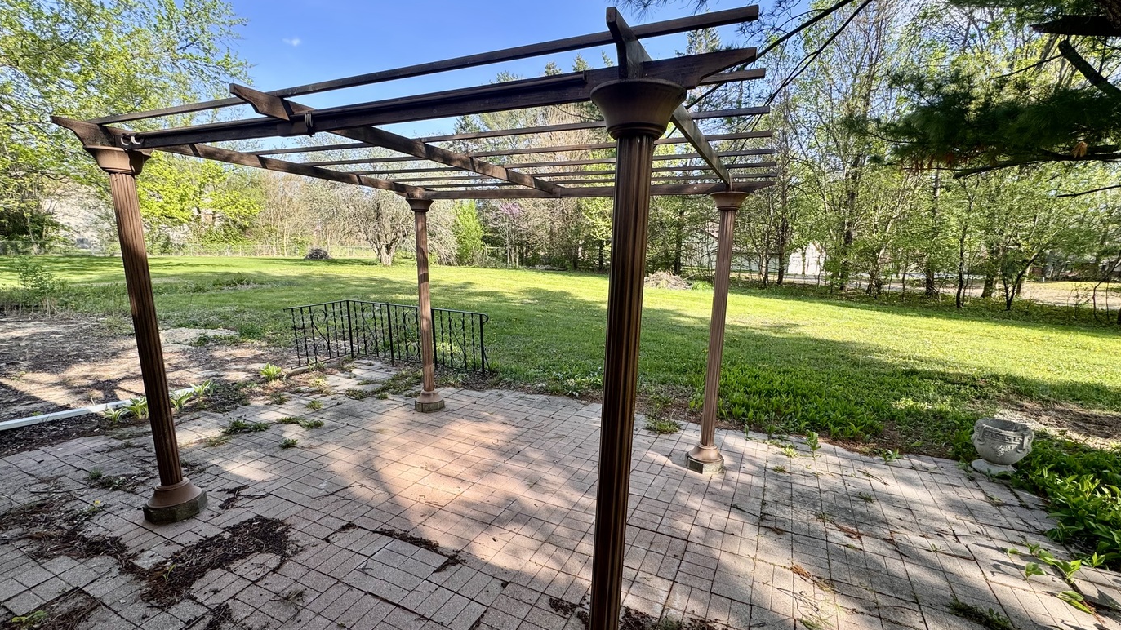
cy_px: 356
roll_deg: -1.7
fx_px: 476
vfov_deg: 66.8
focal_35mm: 16
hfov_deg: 99.4
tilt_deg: -14.3
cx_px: 572
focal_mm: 2.22
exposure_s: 1/283
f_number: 2.2
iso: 40
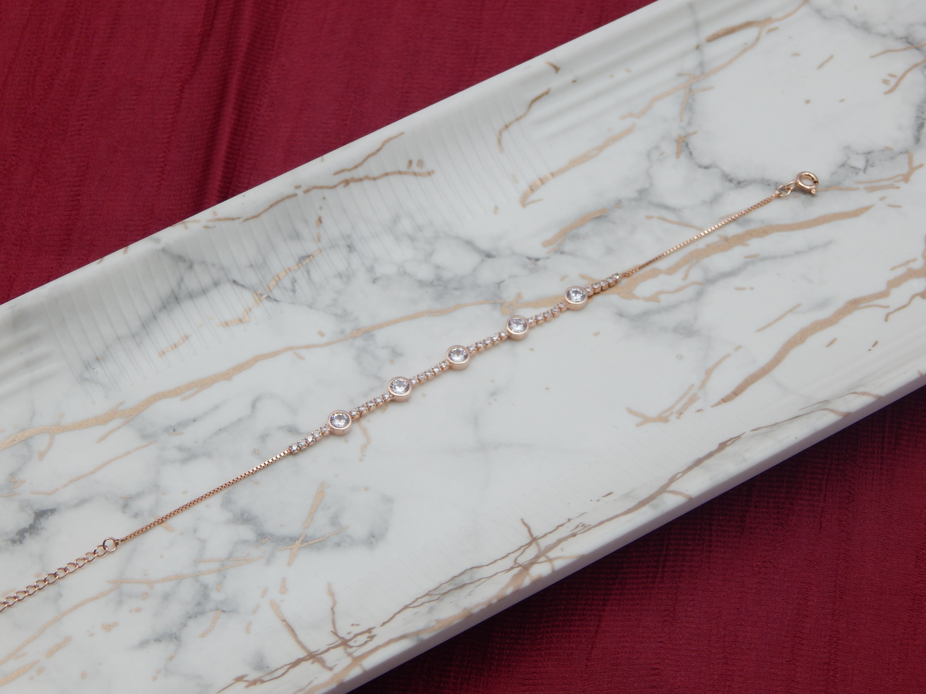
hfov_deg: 15.1
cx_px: 463
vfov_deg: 11.3
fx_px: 3504
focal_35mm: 131
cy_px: 347
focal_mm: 23.4
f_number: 4.8
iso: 125
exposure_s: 1/125
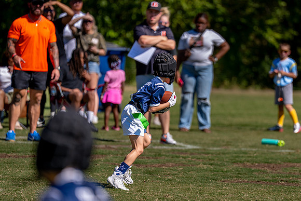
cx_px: 199
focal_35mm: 313
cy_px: 111
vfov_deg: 4.4
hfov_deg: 6.6
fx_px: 2618
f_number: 2.8
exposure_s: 1/3200
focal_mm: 200
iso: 160
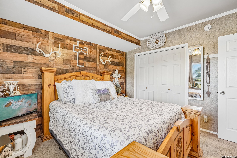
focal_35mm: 16
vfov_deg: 73.7
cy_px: 79
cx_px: 118
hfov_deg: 96.7
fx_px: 105
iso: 400
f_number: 8
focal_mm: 16
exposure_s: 1/15
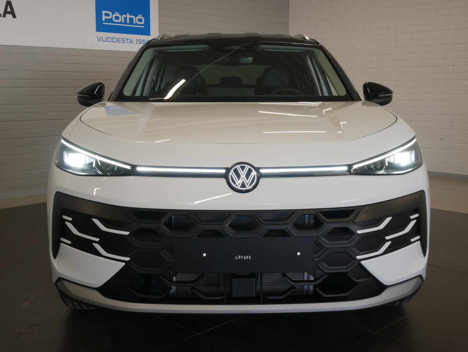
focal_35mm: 44
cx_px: 234
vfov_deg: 32.9
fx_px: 595
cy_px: 176
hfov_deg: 42.9
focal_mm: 22
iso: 320
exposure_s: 1/60
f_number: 4.9
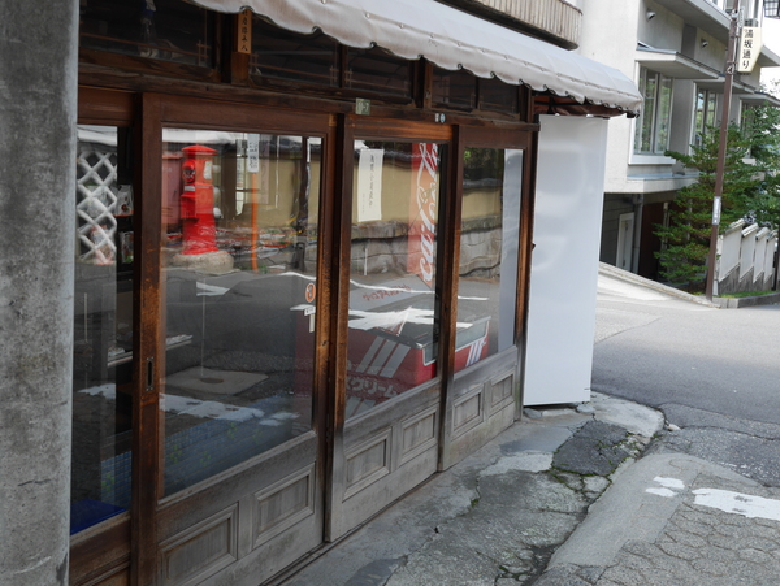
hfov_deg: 42.9
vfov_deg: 32.9
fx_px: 992
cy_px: 293
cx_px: 390
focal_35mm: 44
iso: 200
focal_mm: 22
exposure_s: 1/125
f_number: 4.9
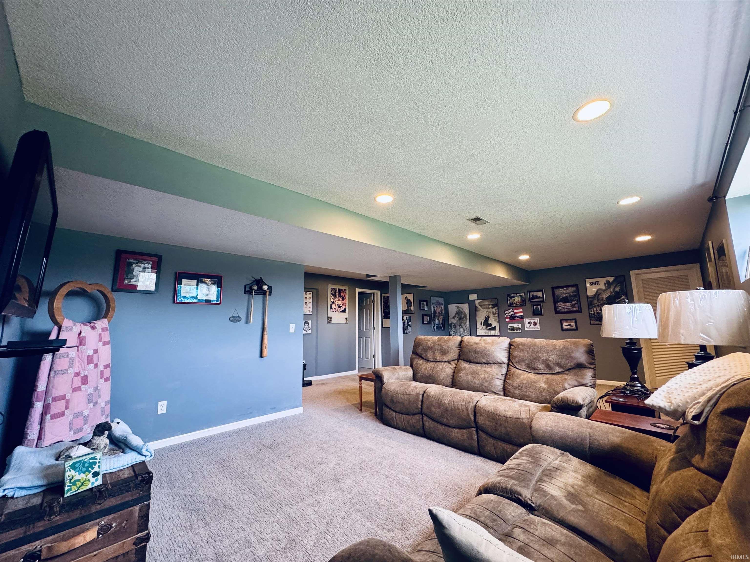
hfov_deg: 102.1
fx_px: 303
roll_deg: +0.3
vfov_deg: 85.7
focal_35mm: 14
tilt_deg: +8.4
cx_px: 375
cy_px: 281
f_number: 2.2
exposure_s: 1/60
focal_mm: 2.22
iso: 400
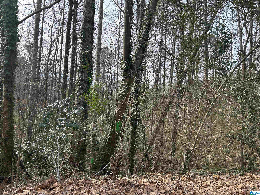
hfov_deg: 67.3
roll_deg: -2.3
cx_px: 130
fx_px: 195
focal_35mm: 26
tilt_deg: +3.2
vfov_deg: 53.1
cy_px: 98
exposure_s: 1/814
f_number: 1.5
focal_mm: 5.7
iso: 50
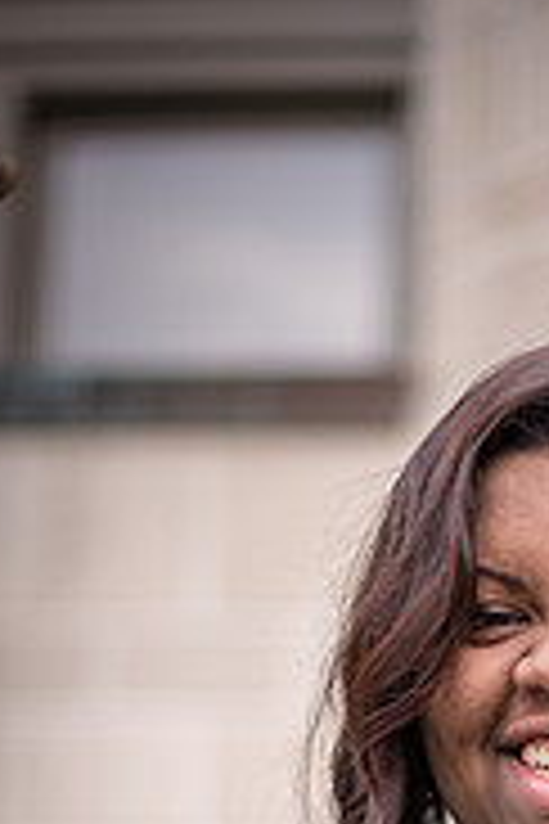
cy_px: 905
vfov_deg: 16.2
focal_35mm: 123
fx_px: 2813
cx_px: 603
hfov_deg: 11.0
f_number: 1.4
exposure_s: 1/125
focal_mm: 50
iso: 200
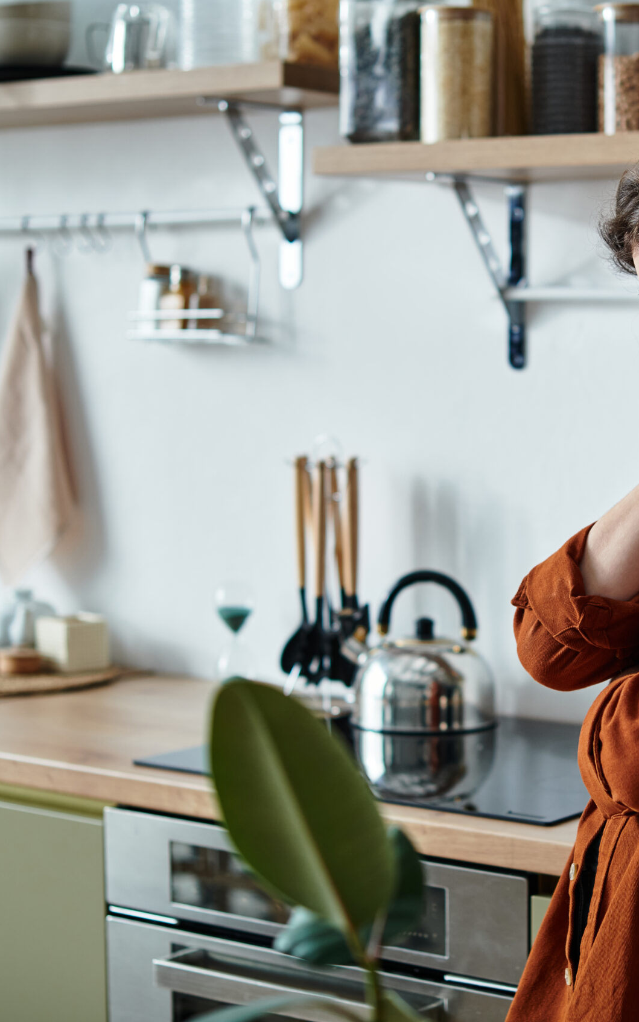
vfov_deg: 26.8
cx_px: 530
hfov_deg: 16.8
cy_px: 514
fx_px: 2145
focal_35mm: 77
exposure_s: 1/200
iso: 400
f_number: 2.8
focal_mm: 50
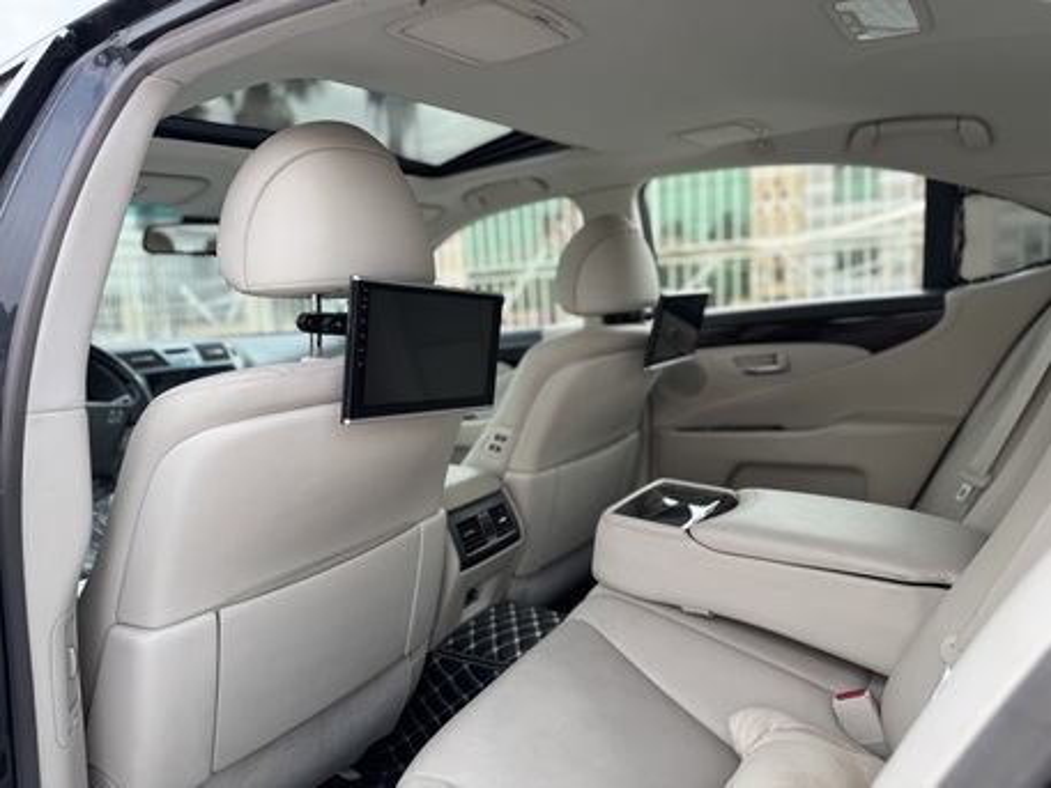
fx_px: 729
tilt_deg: -6.4
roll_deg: +2.8
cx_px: 526
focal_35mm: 24
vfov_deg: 56.8
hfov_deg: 71.6
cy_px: 394
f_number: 1.78
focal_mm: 6.76
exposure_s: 1/938
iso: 80
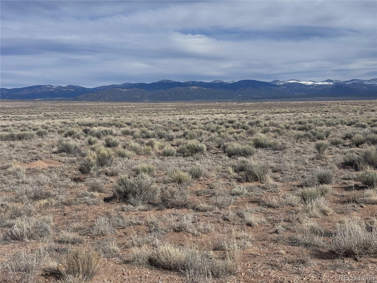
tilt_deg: -5.0
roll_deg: +1.2
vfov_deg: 30.3
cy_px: 142
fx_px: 523
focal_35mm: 48
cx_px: 188
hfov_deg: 39.7
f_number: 1.78
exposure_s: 1/10526
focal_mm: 6.76
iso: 80
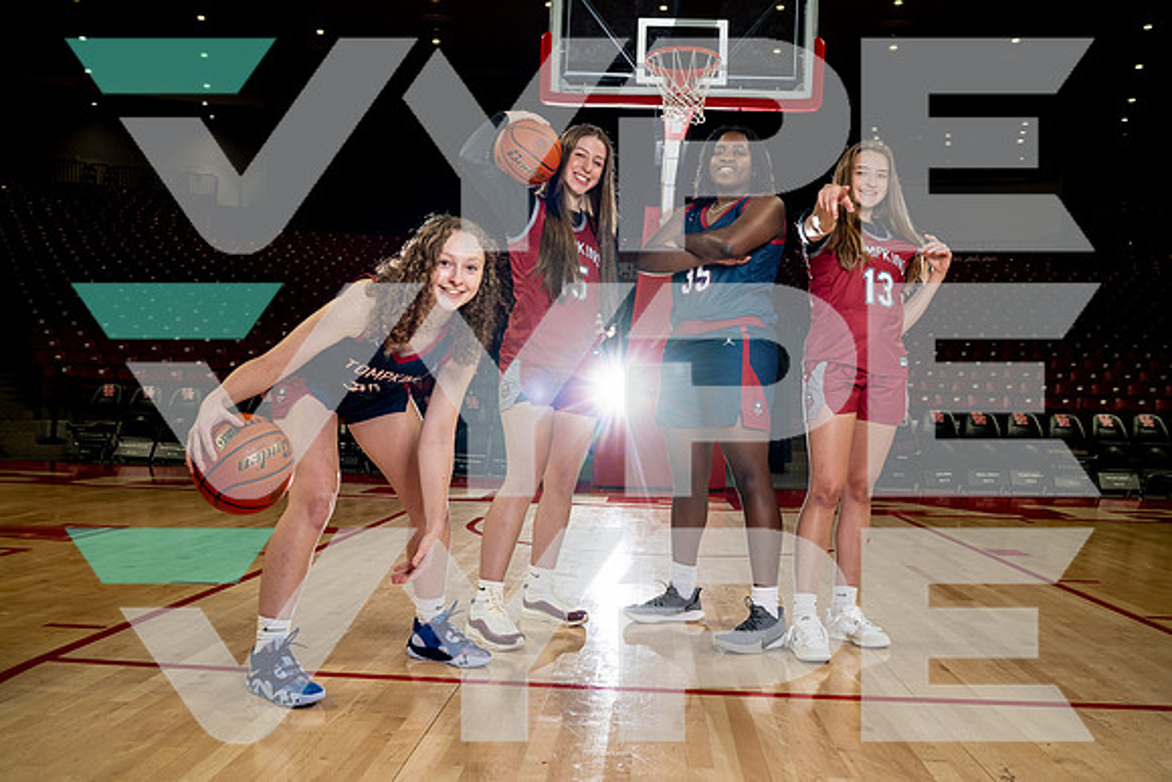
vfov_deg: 37.9
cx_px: 586
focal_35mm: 35
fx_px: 1140
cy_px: 391
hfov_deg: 54.4
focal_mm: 35
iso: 320
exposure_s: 1/250
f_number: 6.3
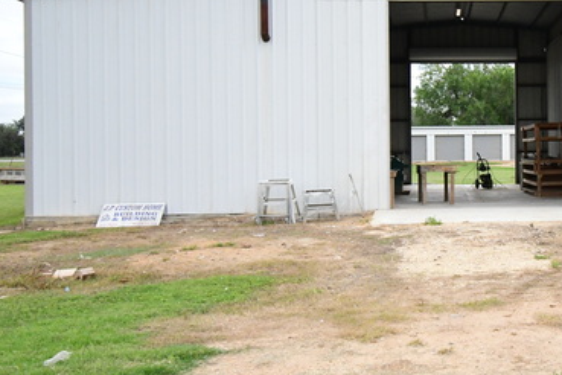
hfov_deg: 36.4
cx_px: 475
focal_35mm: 52
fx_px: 812
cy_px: 152
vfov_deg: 25.9
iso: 4000
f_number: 5.6
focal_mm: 20
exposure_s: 1/8000
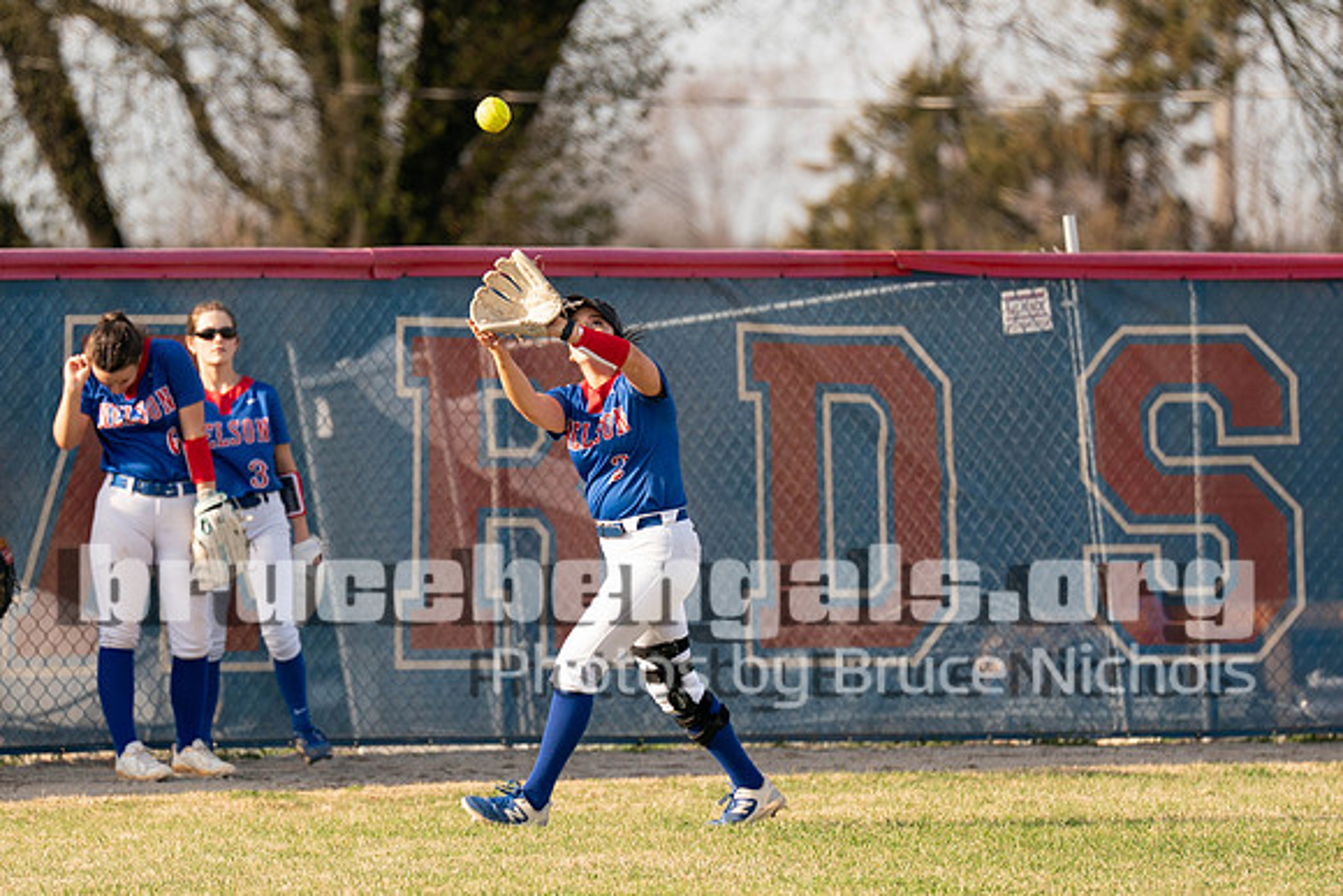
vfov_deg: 4.0
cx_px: 615
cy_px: 408
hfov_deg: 6.0
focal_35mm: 344
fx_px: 12829
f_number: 2.8
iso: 320
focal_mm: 200
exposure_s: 1/2000
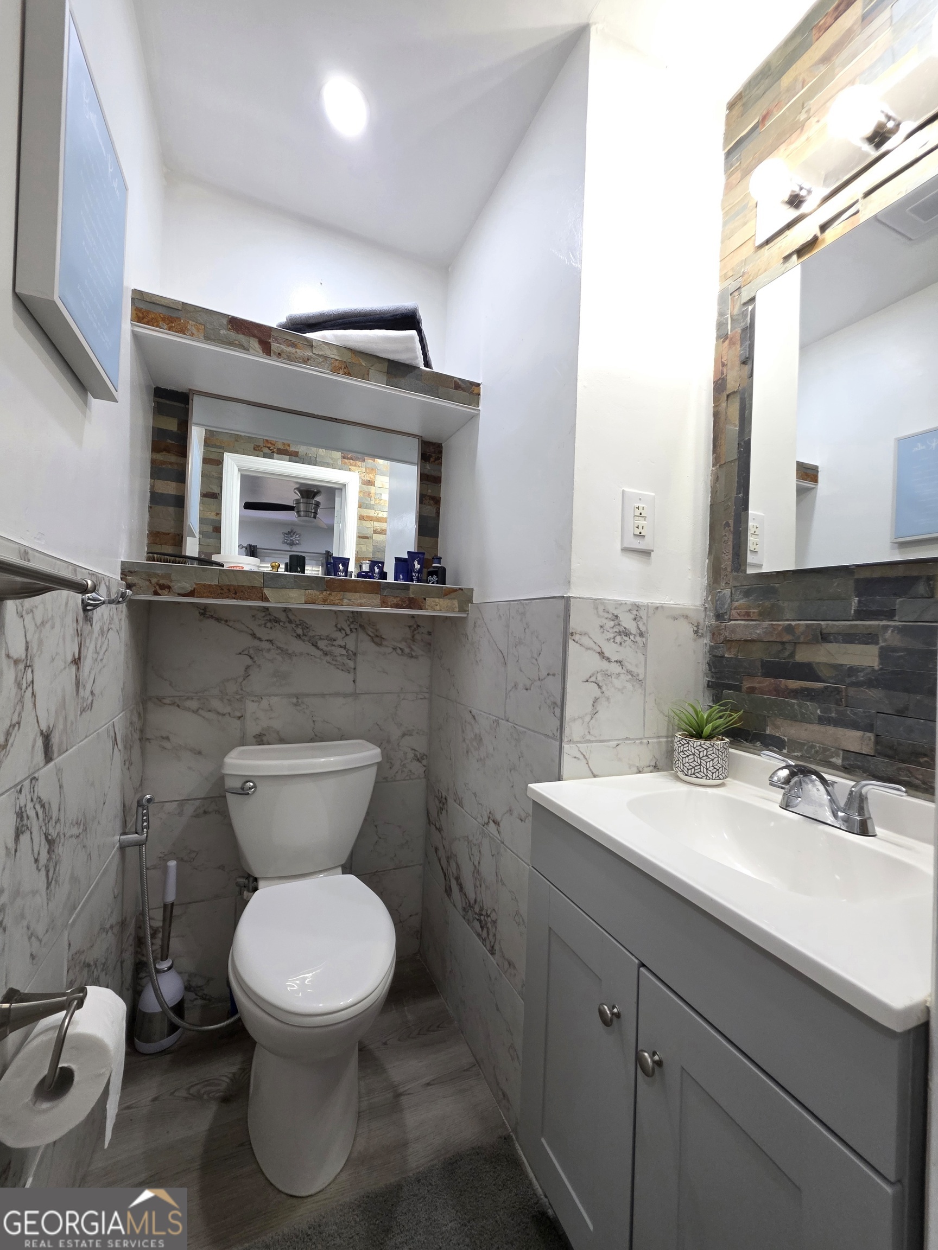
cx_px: 469
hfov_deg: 89.9
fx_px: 470
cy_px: 625
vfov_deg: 106.2
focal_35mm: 13
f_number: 1.9
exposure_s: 1/120
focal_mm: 2.2
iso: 320
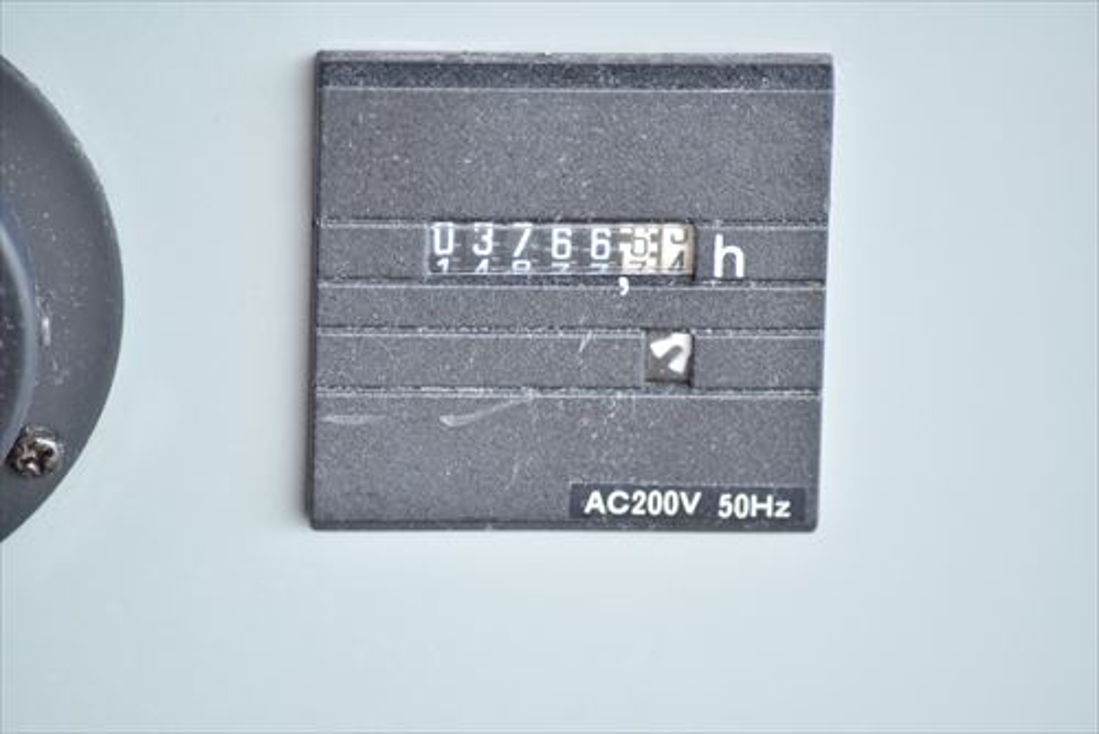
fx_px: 12829
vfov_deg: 3.3
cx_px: 550
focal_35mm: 420
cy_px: 367
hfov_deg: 4.9
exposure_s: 1/125
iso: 1250
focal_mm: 280
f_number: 6.3
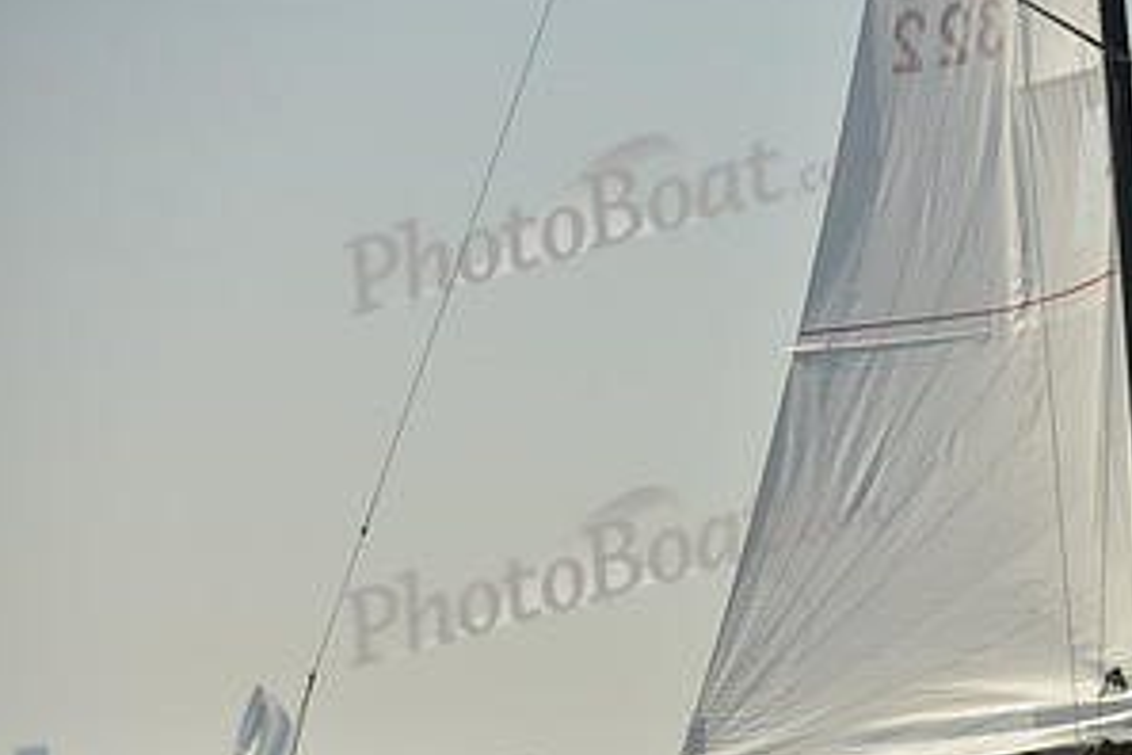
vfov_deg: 2.9
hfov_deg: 4.4
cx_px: 1082
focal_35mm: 469
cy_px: 711
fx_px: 14746
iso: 280
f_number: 7.1
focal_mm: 240
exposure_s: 1/1600
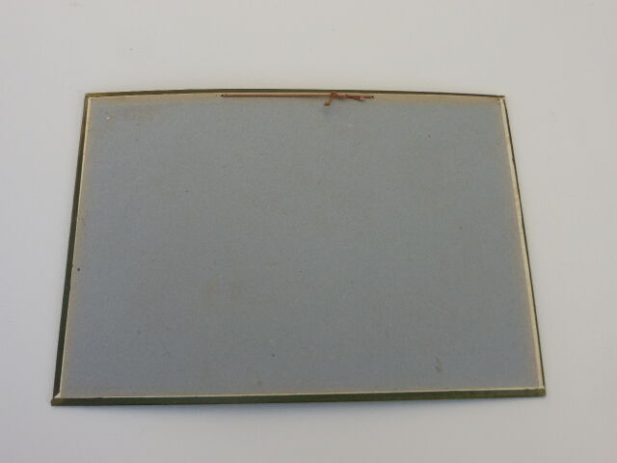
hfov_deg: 52.6
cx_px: 308
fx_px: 624
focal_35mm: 35
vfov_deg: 40.7
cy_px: 232
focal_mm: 6.1
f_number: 3.7
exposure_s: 1/250
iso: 100
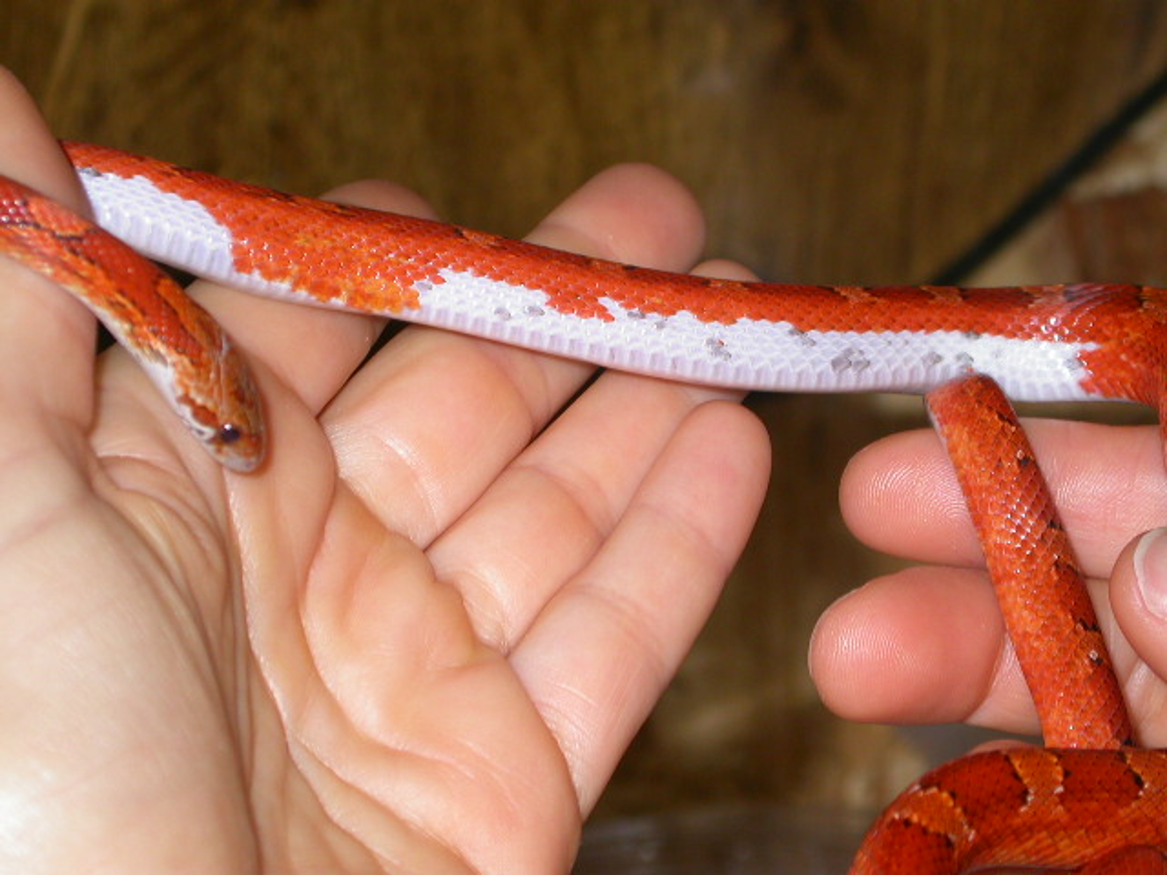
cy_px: 438
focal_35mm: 149
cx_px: 584
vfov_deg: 10.0
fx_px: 5023
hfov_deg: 13.3
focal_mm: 30.8
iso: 100
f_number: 5
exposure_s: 1/60.3
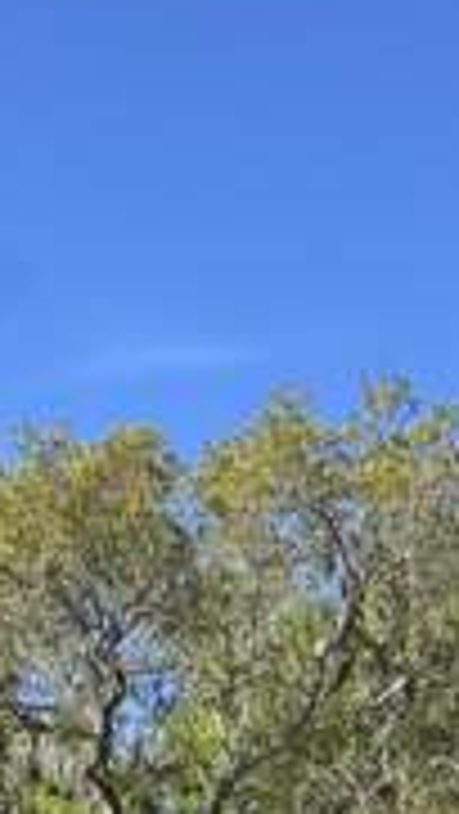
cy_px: 1232
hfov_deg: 22.2
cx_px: 198
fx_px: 1167
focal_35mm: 54
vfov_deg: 26.8
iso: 50
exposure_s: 1/741
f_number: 2.2
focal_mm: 2.22
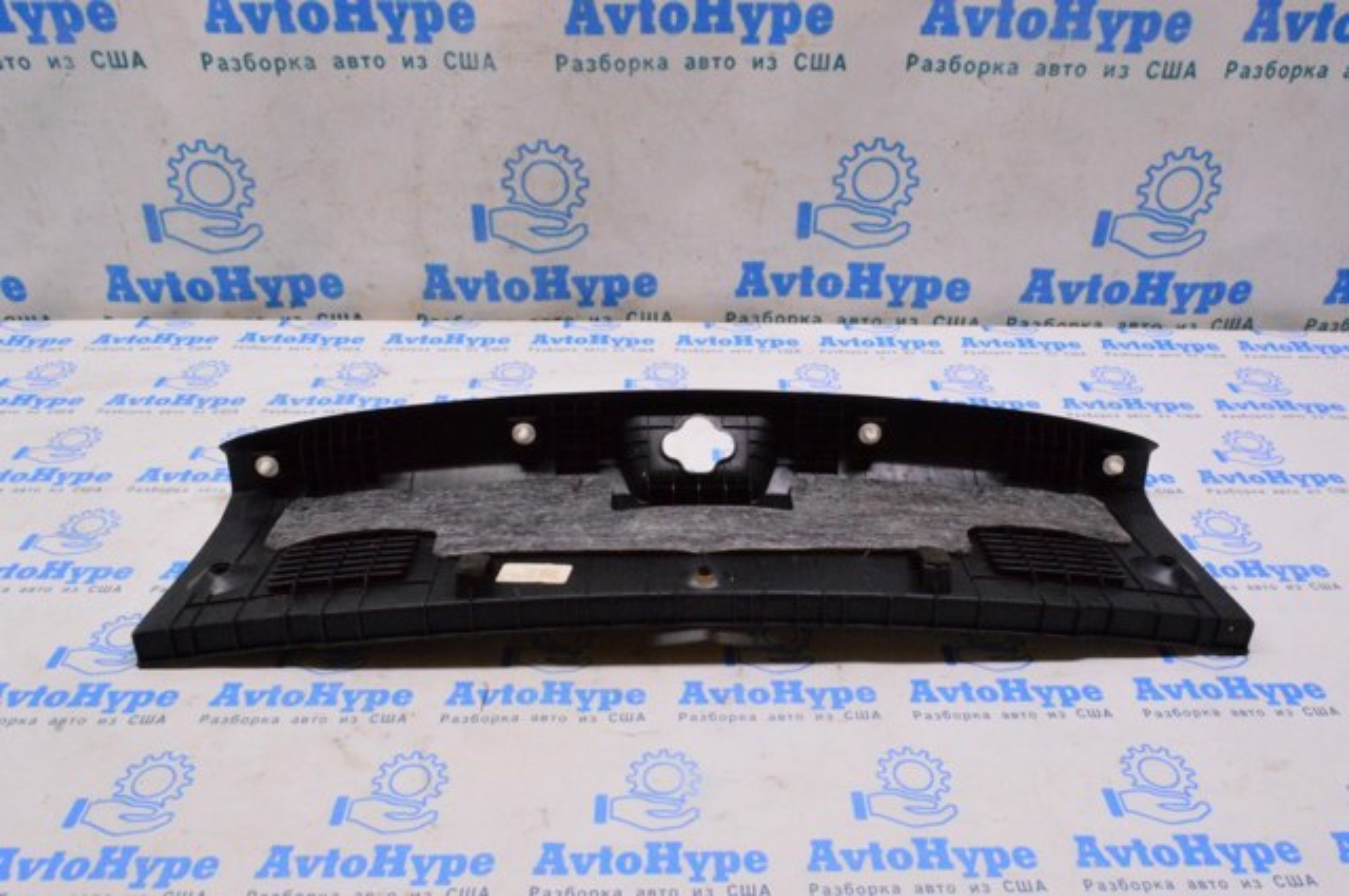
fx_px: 1010
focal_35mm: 27
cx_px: 674
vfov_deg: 47.8
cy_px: 448
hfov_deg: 67.4
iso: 6400
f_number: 22
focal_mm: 18
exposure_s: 1/40
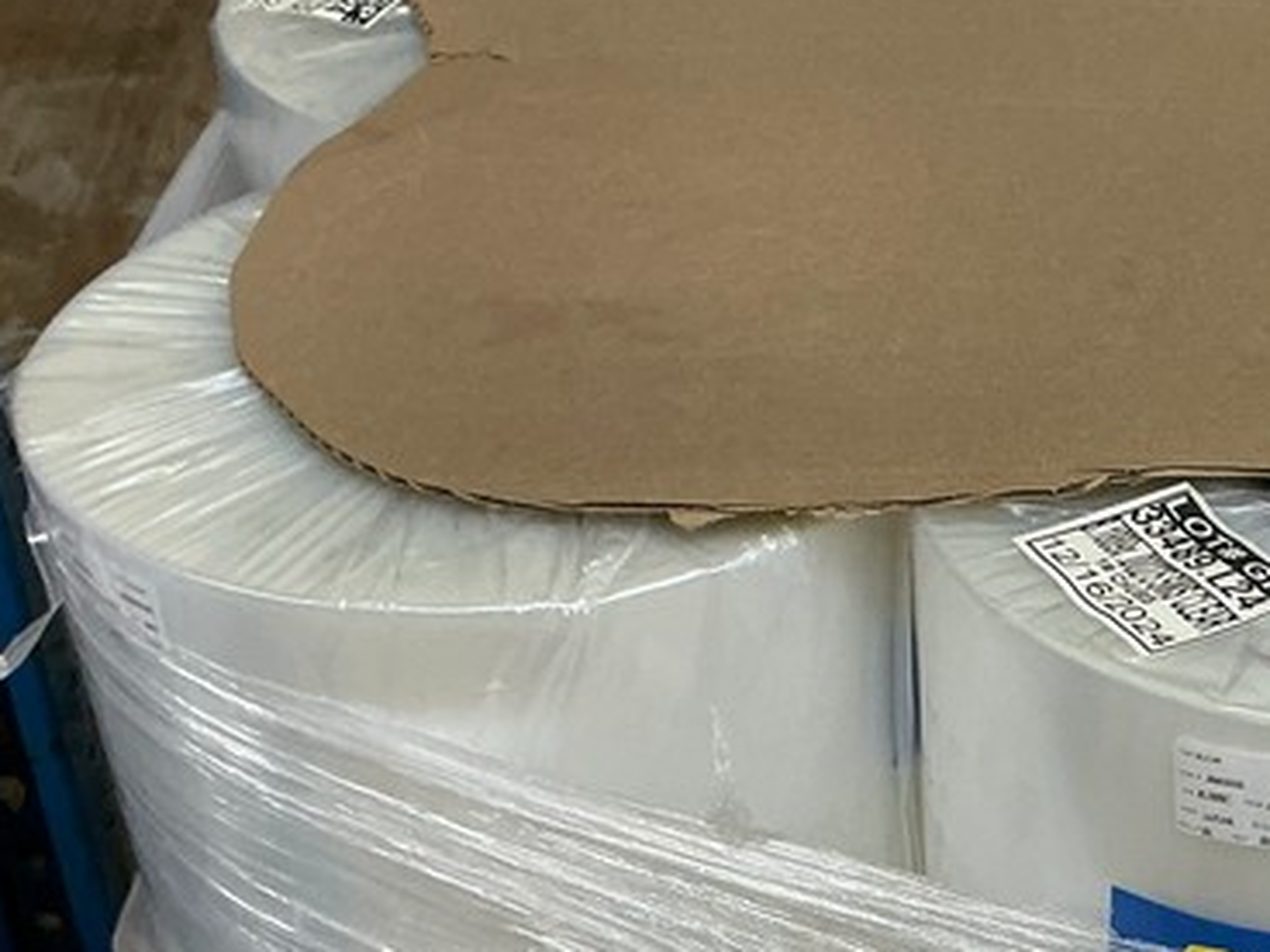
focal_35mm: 78
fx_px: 2862
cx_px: 1260
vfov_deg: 18.0
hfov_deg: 24.0
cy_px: 1138
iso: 100
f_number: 1.8
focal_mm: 3
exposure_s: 1/60
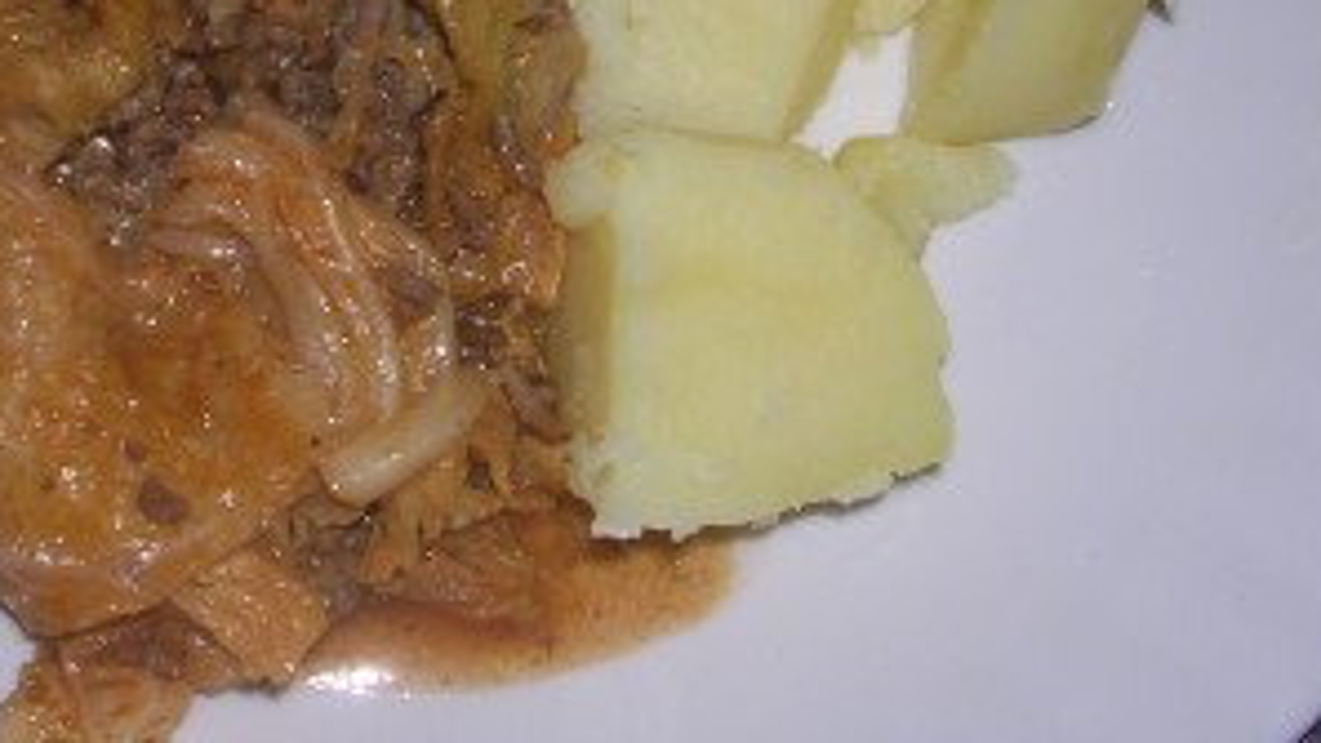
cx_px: 425
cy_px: -33
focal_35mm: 69
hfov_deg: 30.3
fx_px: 2417
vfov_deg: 17.0
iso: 100
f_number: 5.6
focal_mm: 5.8
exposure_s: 1/60.1
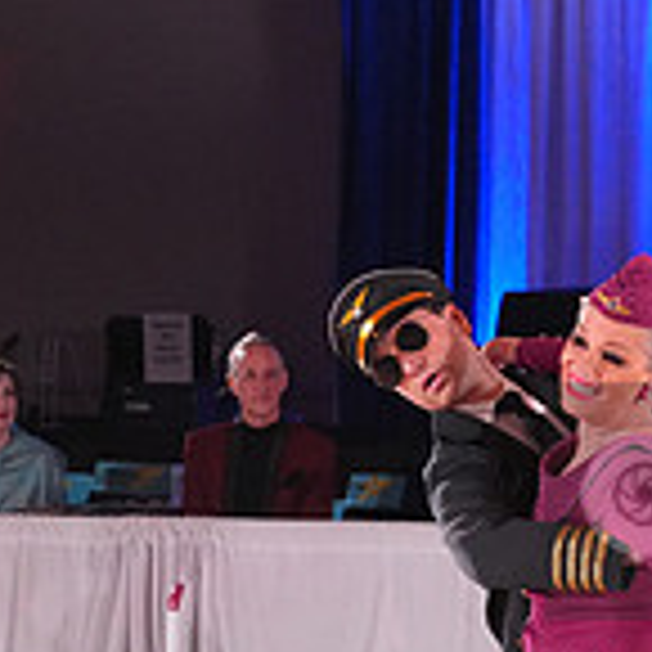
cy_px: 501
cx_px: 1034
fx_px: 5860
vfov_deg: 6.4
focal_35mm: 275
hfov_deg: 6.3
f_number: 5
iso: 5000
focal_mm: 81
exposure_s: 1/320
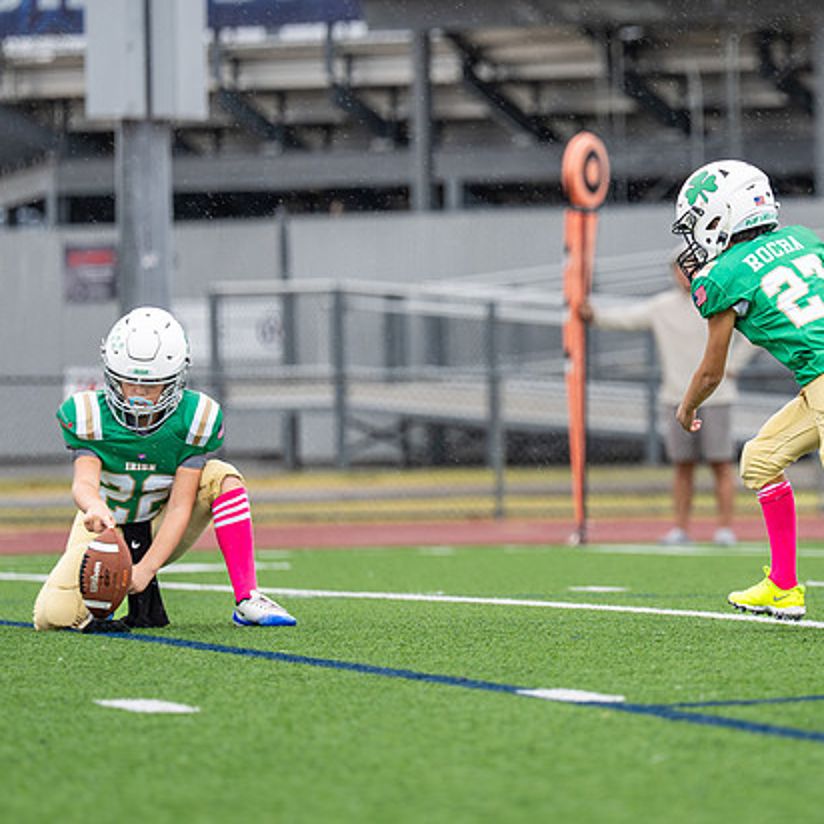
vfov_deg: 5.3
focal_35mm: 329
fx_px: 8860
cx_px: 789
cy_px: 306
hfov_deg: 5.3
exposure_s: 1/1000
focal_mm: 167
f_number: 2.8
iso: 400
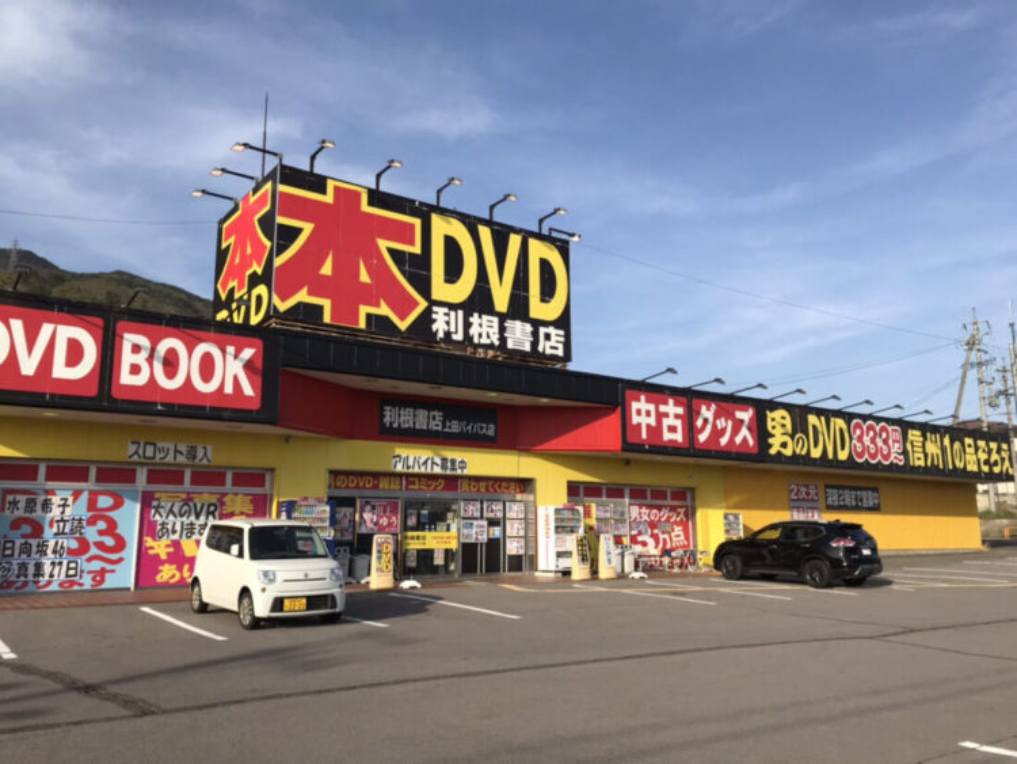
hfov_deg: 63.4
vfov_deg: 49.8
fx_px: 823
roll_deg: +0.6
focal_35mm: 28
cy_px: 382
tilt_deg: +10.6
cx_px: 508
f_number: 1.8
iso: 20
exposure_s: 1/1808
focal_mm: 3.99
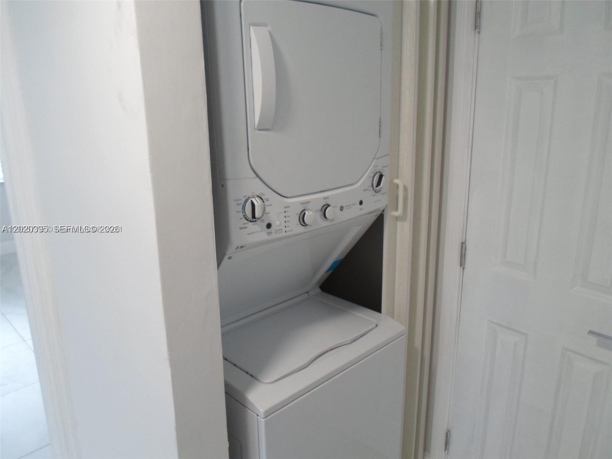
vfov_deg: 54.9
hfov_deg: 69.4
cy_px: 230
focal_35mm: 25
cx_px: 306
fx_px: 442
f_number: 2.5
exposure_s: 1/30
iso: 160
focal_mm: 4.5
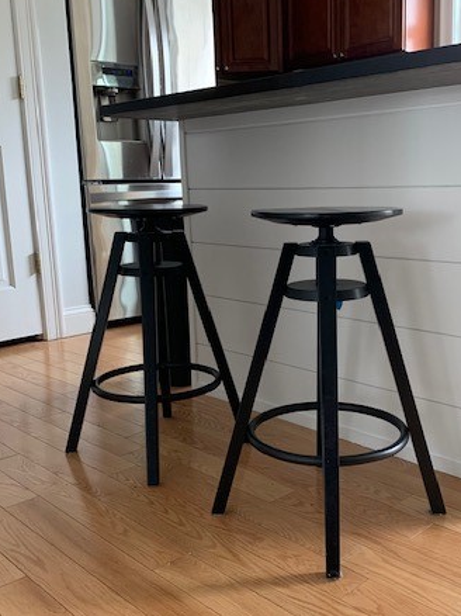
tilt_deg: -10.3
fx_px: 675
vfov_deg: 49.0
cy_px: 318
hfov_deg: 37.6
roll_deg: +2.2
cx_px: 266
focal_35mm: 38
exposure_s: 1/60
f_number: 1.8
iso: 200
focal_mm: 4.25
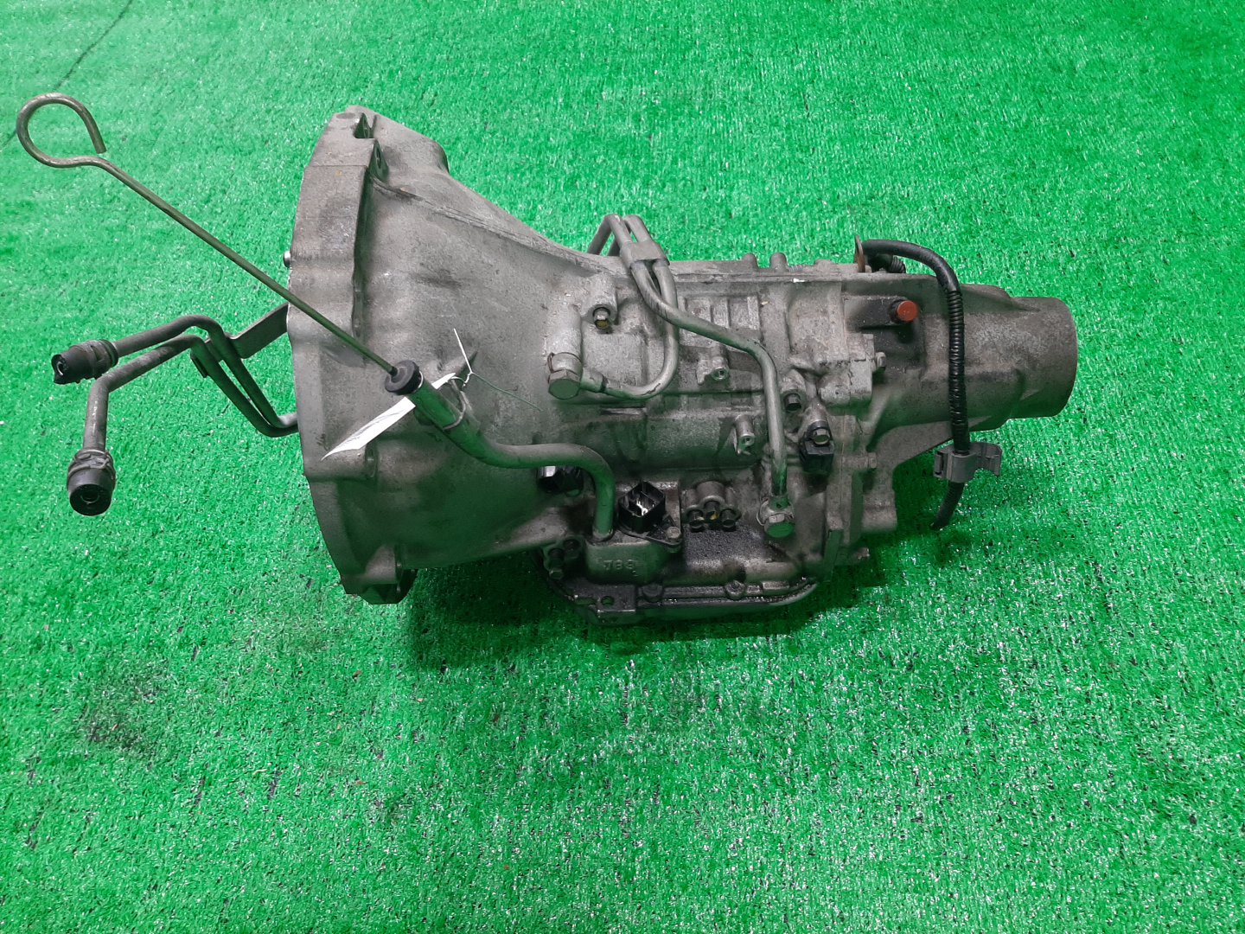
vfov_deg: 53.1
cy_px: 467
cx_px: 622
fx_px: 935
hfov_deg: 67.3
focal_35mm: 26
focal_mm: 3.93
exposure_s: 1/50
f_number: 1.7
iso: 120
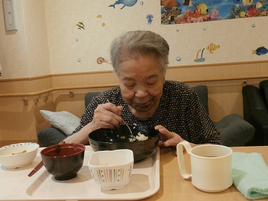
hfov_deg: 46.8
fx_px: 310
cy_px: 100
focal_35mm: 40
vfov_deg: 36.0
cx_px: 133
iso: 400
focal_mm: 6.67
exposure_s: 1/30
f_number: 3.9
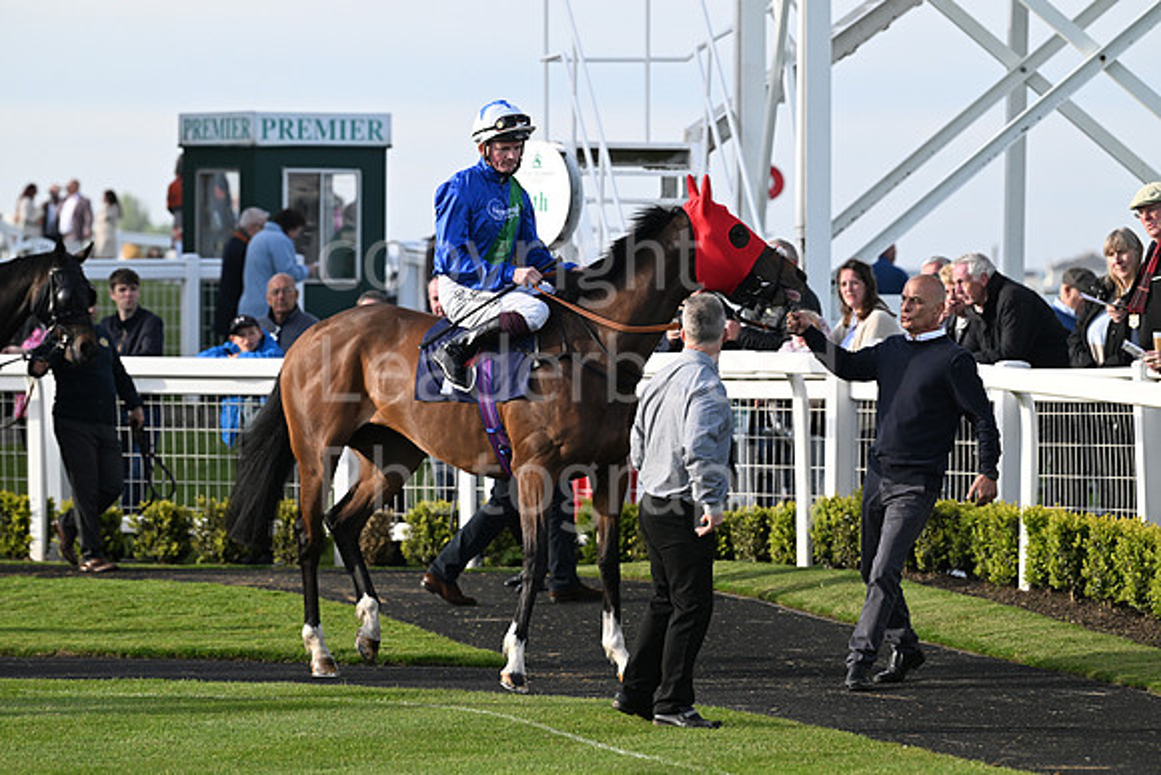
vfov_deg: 6.9
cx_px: 580
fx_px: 6451
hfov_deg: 10.3
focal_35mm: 200
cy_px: 388
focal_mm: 200
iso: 1000
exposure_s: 1/2000
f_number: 5.6
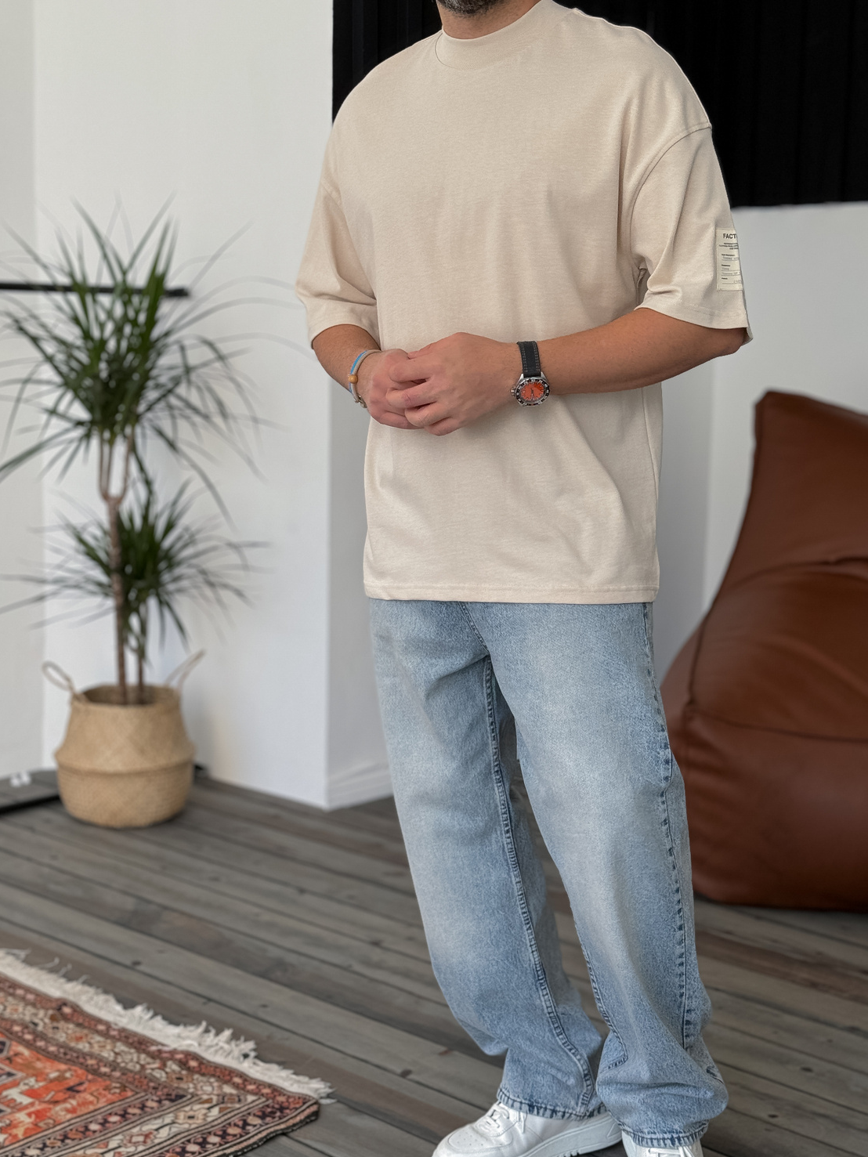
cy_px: 577
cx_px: 454
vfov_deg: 36.8
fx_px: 1738
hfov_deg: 28.0
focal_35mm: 52
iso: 64
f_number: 1.8
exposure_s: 1/180
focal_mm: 6.86
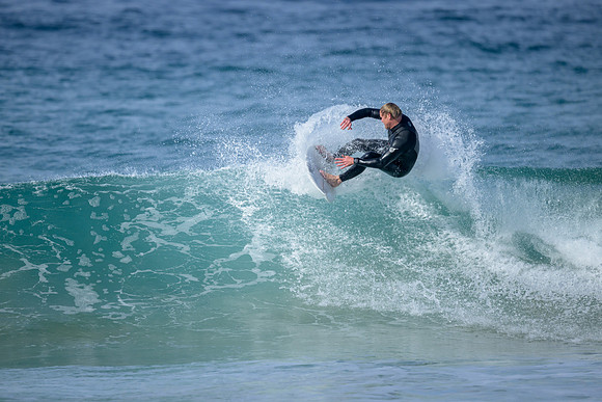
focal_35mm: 800
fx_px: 13380
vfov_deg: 1.7
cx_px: 301
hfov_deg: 2.6
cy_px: 201
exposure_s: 1/2500
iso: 500
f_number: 6.3
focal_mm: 800
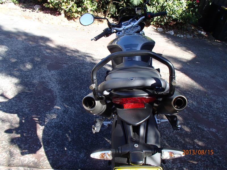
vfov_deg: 49.7
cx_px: 114
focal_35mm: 28
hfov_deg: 63.4
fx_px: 184
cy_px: 85
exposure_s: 1/125
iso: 100
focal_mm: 5
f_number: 3.9
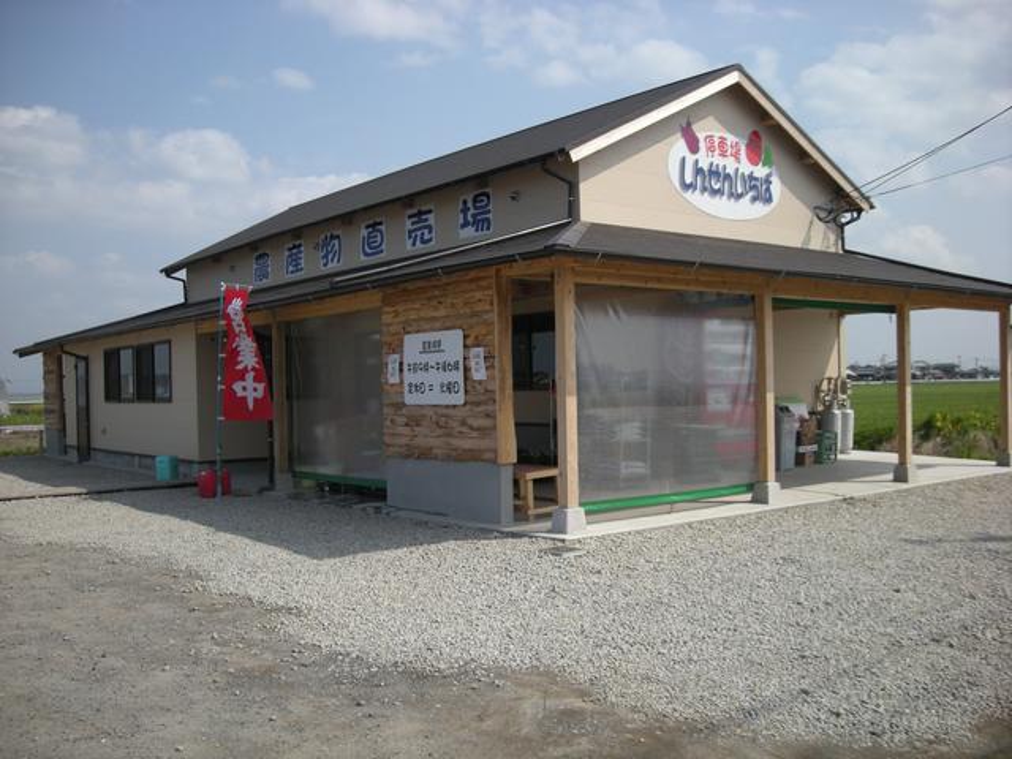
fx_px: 1023
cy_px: 380
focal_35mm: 35
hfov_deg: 52.6
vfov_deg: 40.7
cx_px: 506
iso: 64
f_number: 5.7
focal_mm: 5.7
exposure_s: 1/348
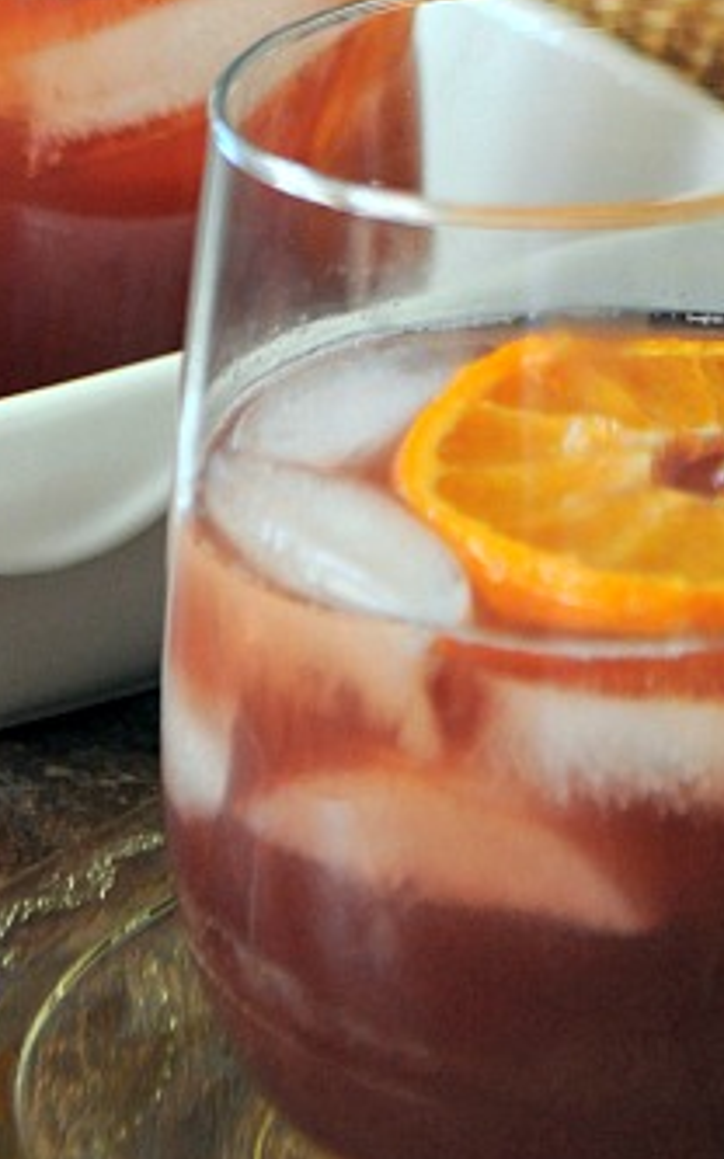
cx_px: 491
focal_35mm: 190
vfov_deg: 10.9
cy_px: -19
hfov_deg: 6.9
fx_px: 6006
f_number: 6.3
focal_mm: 55
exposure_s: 1/100
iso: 1000
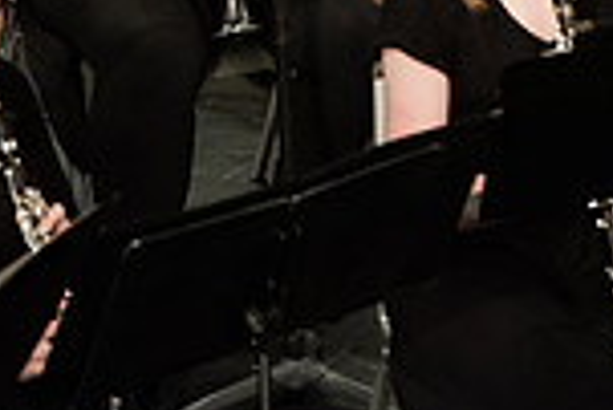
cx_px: 609
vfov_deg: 2.0
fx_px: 11436
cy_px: -335
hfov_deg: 3.1
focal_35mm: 671
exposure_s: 1/250
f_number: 3.2
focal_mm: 175
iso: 3200
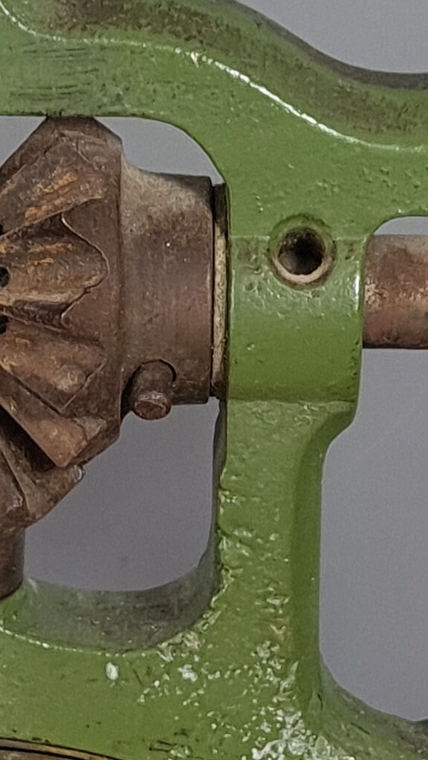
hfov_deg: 10.9
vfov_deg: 19.1
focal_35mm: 111
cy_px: 588
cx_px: 72
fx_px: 2239
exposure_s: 1/50
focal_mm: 5.4
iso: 64
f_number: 1.8
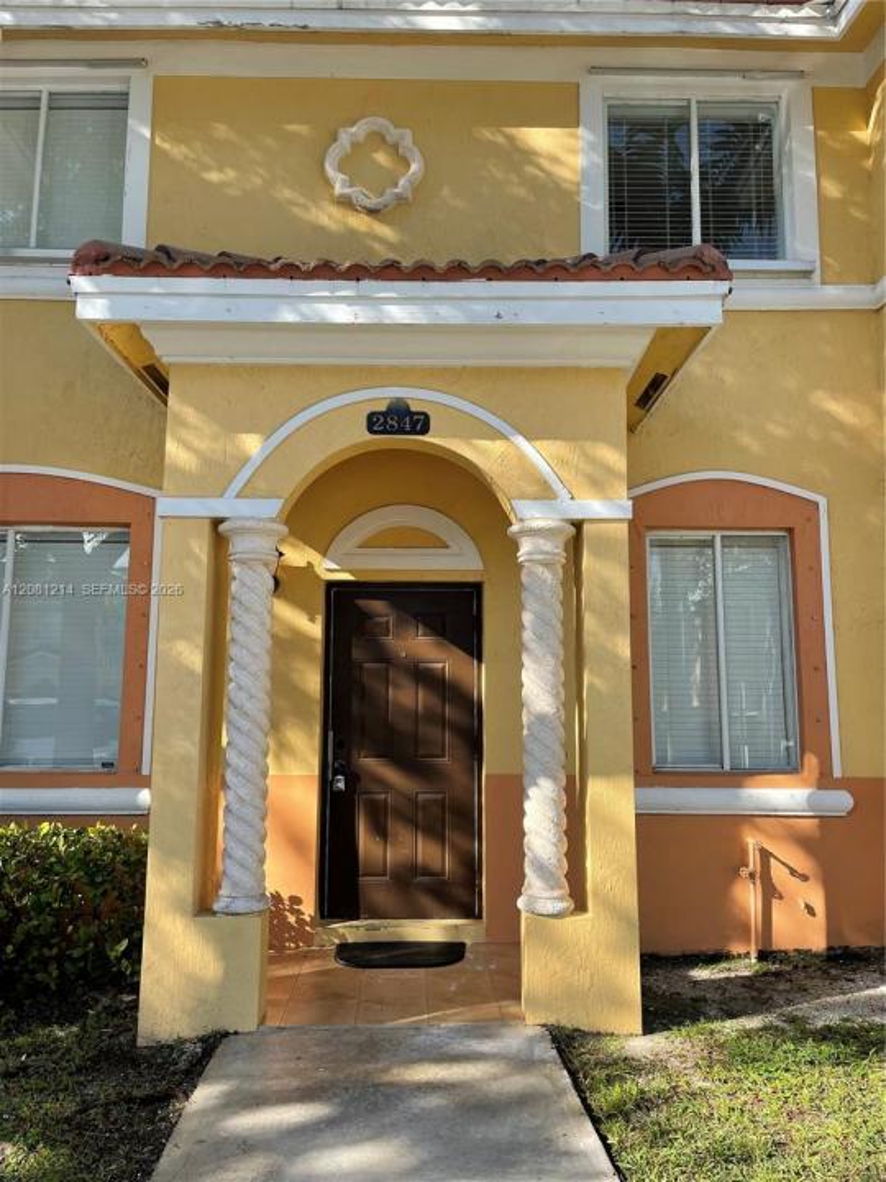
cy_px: 591
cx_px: 443
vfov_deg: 67.3
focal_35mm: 26
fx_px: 887
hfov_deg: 53.1
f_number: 1.6
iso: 32
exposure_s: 1/1043
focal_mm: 4.2
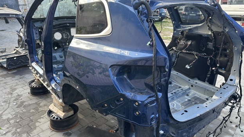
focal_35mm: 27
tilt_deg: -21.0
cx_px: 125
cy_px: 71
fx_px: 175
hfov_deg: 69.9
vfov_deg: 42.9
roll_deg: -0.7
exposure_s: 1/181
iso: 80
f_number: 1.78
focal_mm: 6.86
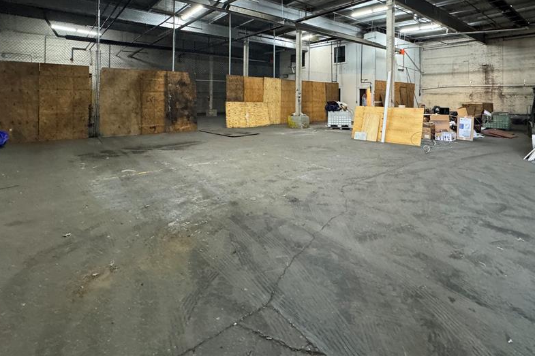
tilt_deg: +3.2
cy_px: 95
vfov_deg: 61.4
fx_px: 282
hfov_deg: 86.4
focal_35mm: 19
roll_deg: -0.1
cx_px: 306
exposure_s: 1/60
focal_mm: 2.22
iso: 640
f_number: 2.2
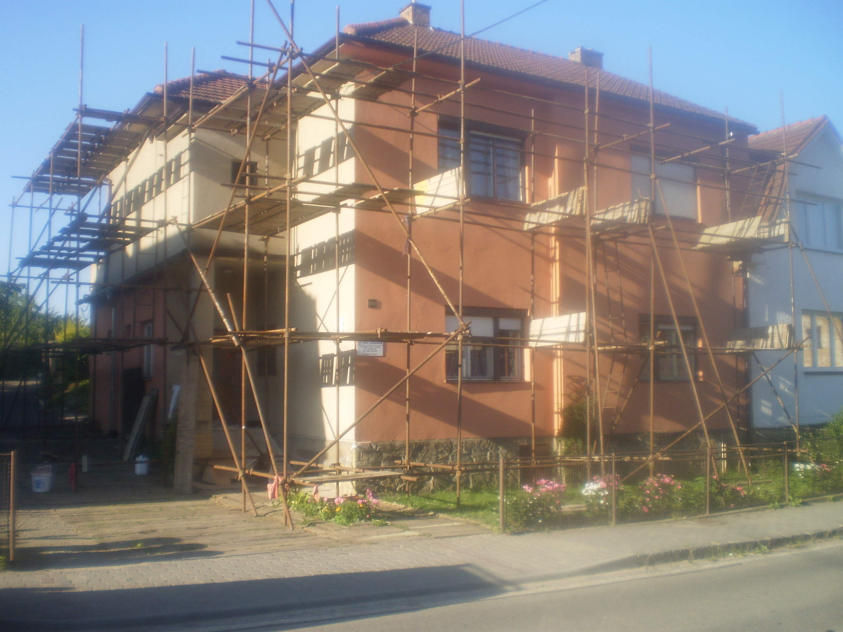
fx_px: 877
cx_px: 422
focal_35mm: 36
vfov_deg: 39.7
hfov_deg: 51.4
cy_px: 316
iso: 64
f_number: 3.1
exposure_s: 1/500
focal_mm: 6.3
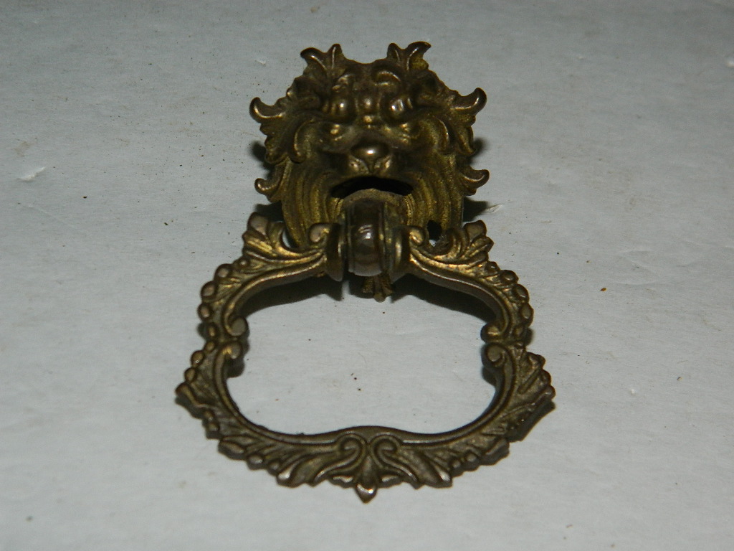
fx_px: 2184
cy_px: 276
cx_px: 367
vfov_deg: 14.4
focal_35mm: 103
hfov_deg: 19.1
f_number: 12.6
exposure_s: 1/60
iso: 200
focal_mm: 18.6
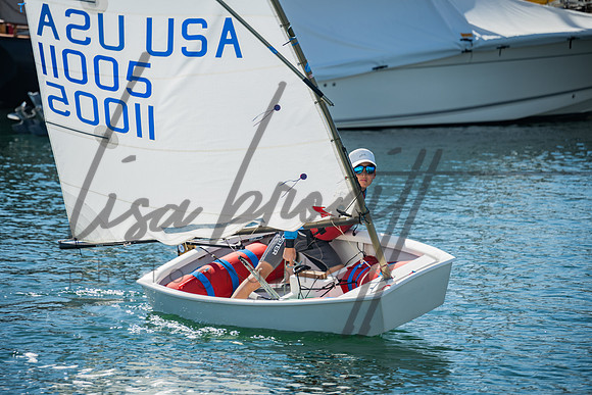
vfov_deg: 6.9
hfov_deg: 10.3
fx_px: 3290
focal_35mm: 200
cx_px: 296
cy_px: 198
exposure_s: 1/200
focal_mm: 200
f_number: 6.3
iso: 100
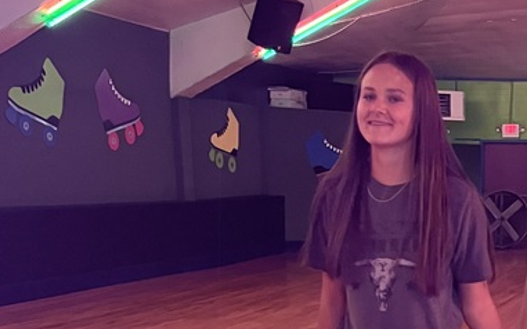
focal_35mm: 74
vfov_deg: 16.8
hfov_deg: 26.7
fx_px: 1063
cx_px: 495
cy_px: 395
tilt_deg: -13.8
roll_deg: -1.8
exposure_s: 1/30
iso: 640
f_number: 1.6
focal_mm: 5.1
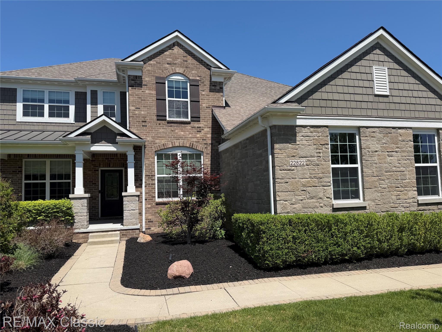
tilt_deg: +4.8
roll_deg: +1.3
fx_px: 306
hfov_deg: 71.6
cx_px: 221
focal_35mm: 24
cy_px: 166
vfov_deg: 56.8
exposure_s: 1/4673
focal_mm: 6.76
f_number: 1.78
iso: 80
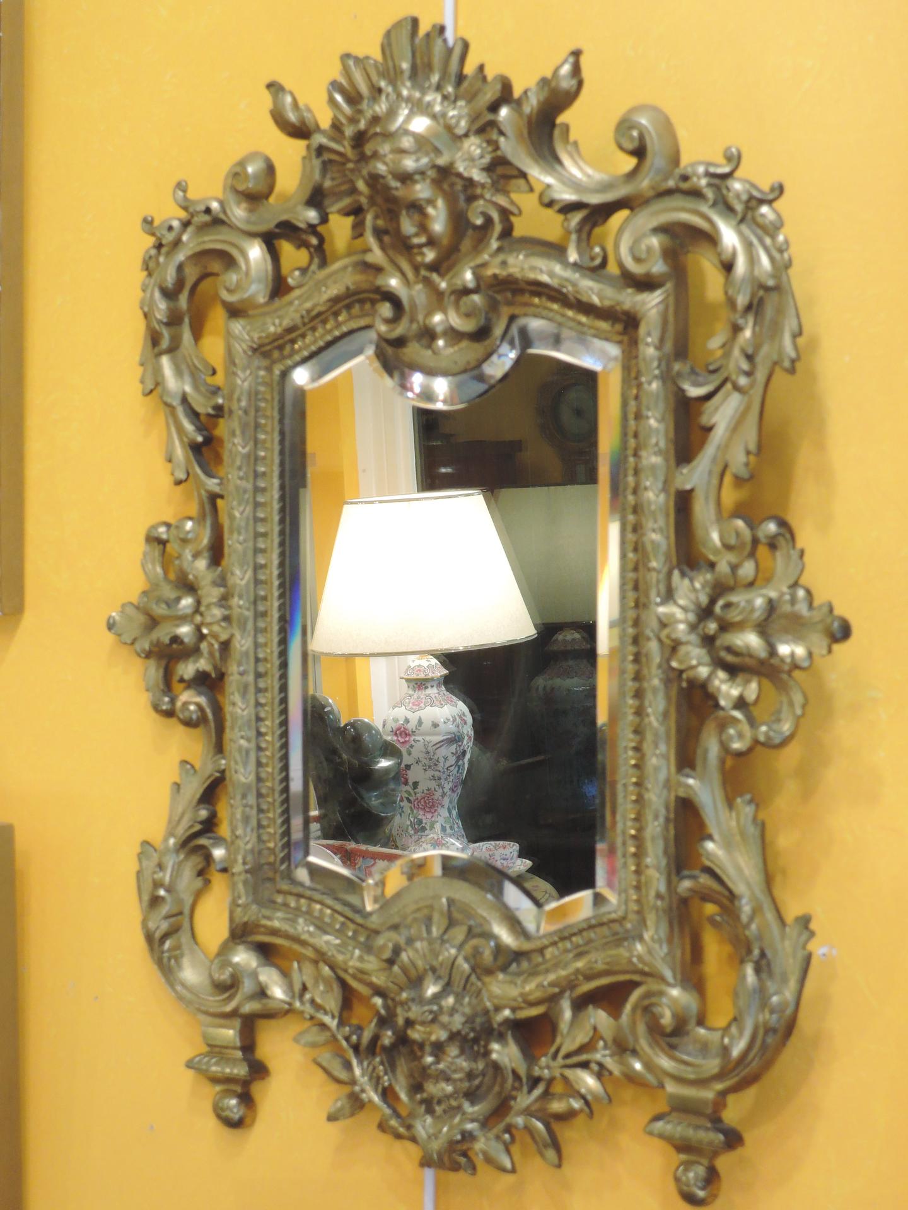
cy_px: 605
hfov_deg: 21.9
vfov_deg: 29.0
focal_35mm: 67
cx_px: 454
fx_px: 2343
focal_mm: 14.3
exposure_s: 1/25
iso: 500
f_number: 5
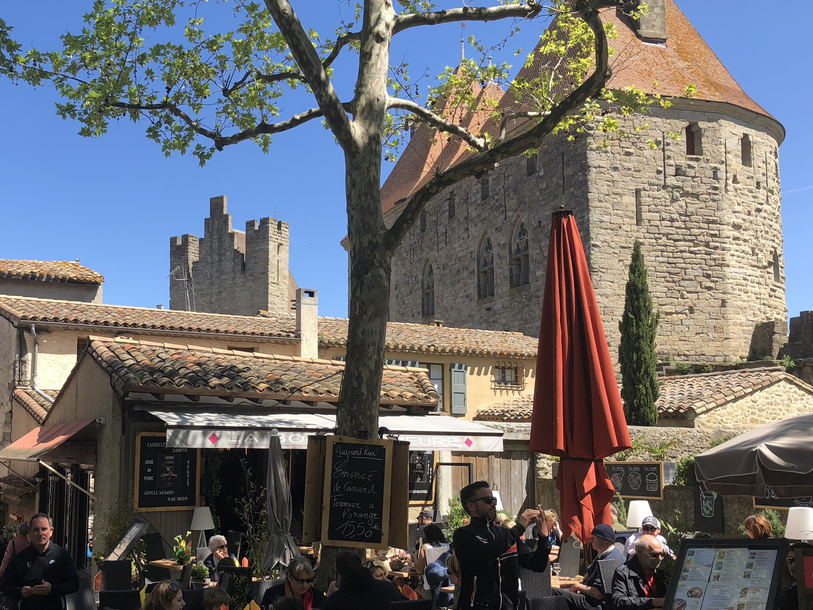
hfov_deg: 47.0
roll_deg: +0.1
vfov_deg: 36.7
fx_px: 916
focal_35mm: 39
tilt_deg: +6.3
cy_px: 363
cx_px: 265
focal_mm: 4
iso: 20
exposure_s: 1/979
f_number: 1.8
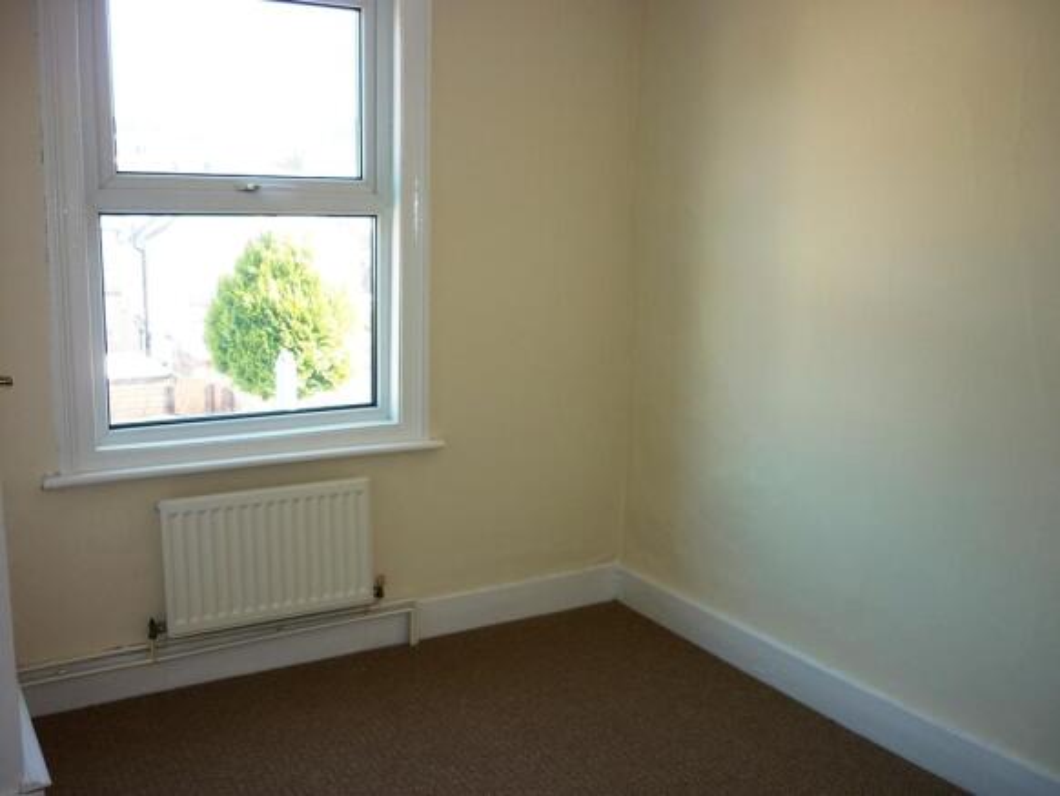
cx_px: 530
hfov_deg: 55.3
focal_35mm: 33
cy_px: 398
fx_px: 1011
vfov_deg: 43.0
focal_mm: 5.5
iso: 100
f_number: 2.8
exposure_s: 1/60
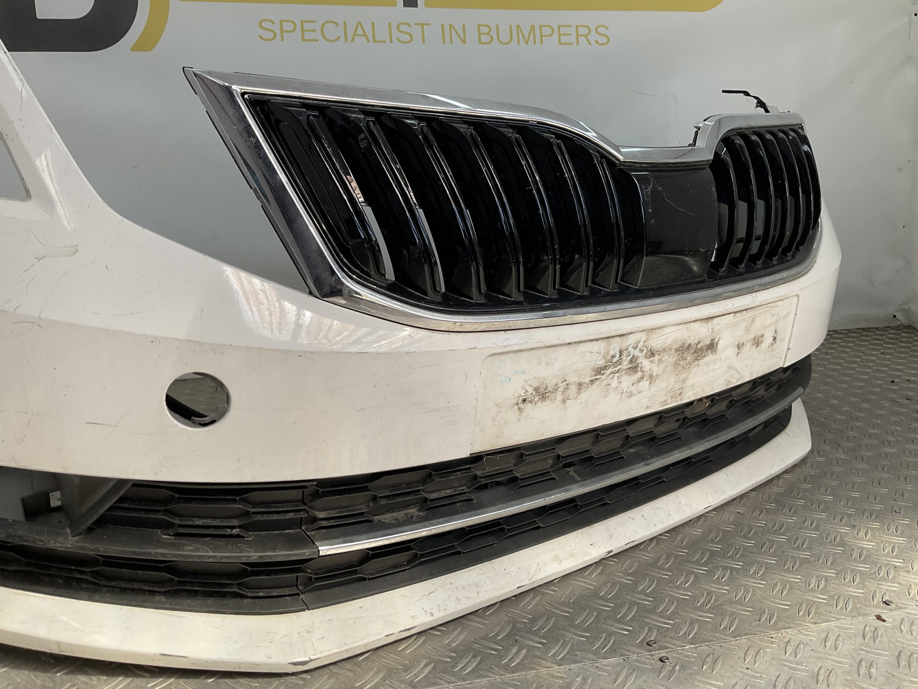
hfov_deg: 61.7
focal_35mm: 29
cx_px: 459
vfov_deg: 48.2
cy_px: 344
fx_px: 769
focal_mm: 3
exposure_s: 1/606
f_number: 1.8
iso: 16
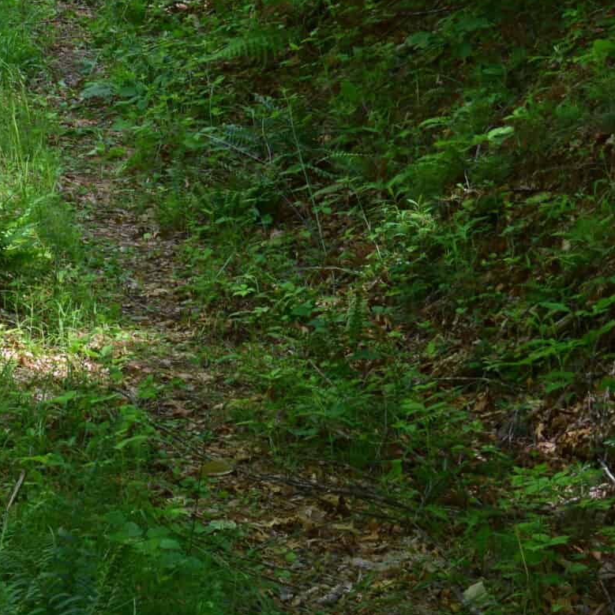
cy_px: -15
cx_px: -54
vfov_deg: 12.8
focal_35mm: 134
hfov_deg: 12.8
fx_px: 2693
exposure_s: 1/100
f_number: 9
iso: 400
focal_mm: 32
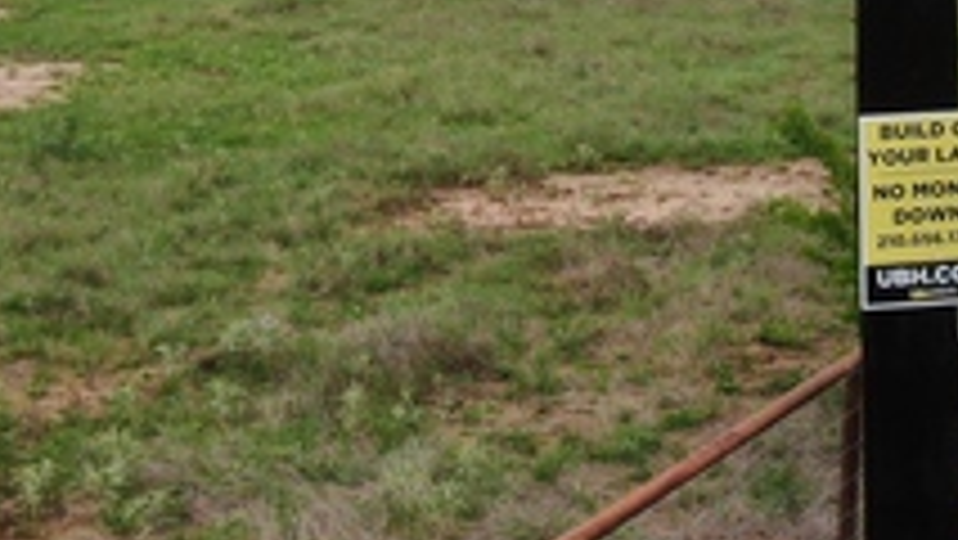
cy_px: -50
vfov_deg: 11.1
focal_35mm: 108
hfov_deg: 19.5
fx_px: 2744
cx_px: 805
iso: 110
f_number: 3.2
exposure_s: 1/400
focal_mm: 5.57
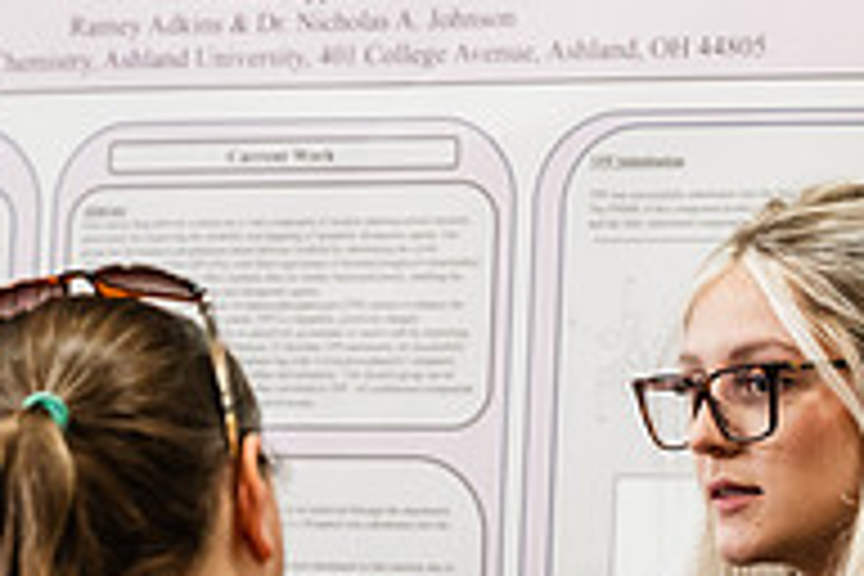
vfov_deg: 5.8
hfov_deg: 8.7
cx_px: 774
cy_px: 614
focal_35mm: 236
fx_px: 5664
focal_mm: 78
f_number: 3.2
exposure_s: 1/200
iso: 2000
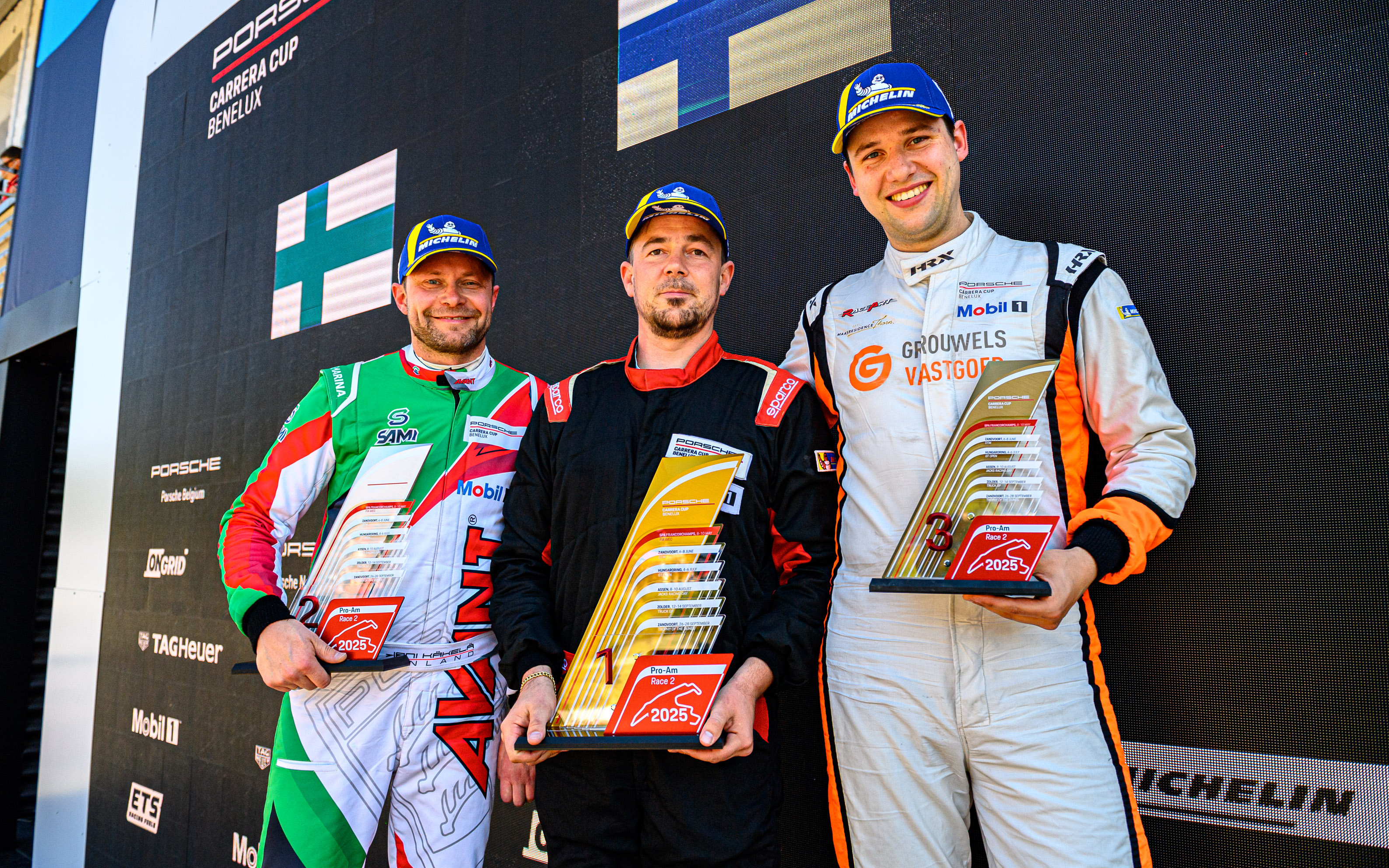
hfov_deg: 72.5
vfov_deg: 49.3
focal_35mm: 25
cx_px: 688
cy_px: 440
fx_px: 946
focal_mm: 24
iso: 500
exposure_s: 1/2000
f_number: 4
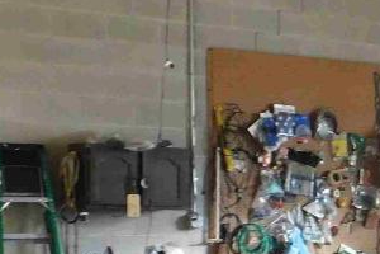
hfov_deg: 16.1
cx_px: 588
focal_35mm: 115
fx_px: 1214
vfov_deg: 11.7
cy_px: 295
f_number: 3
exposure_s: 1/25
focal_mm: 4
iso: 400
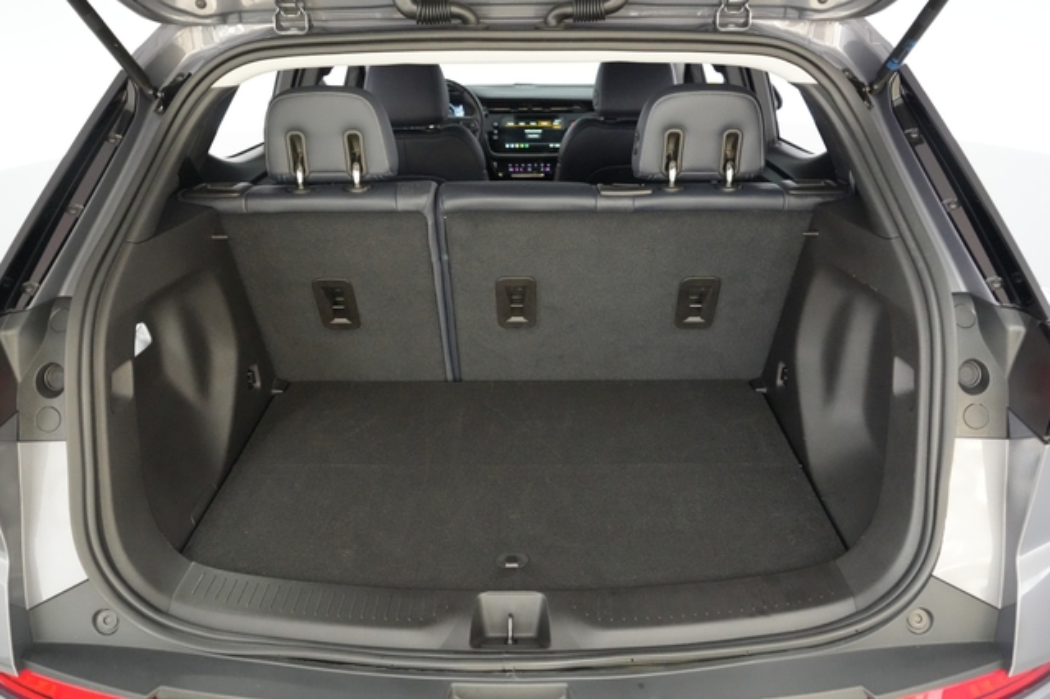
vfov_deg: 46.4
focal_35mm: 28
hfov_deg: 65.5
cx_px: 525
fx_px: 816
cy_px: 350
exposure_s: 1/160
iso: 12800
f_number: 3.5
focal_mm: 28
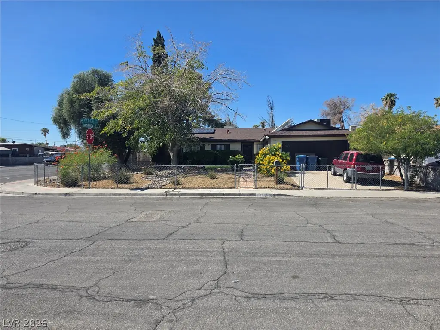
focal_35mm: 23
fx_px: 292
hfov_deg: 73.9
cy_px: 165
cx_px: 220
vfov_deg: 58.9
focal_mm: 6.5
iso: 64
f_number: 1.4
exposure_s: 1/6352
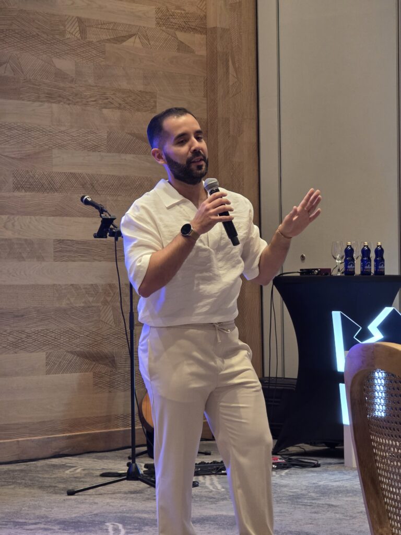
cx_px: 200
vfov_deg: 17.1
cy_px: 268
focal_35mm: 115
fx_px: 1776
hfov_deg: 12.9
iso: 400
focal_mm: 18.6
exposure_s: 1/60
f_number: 3.4
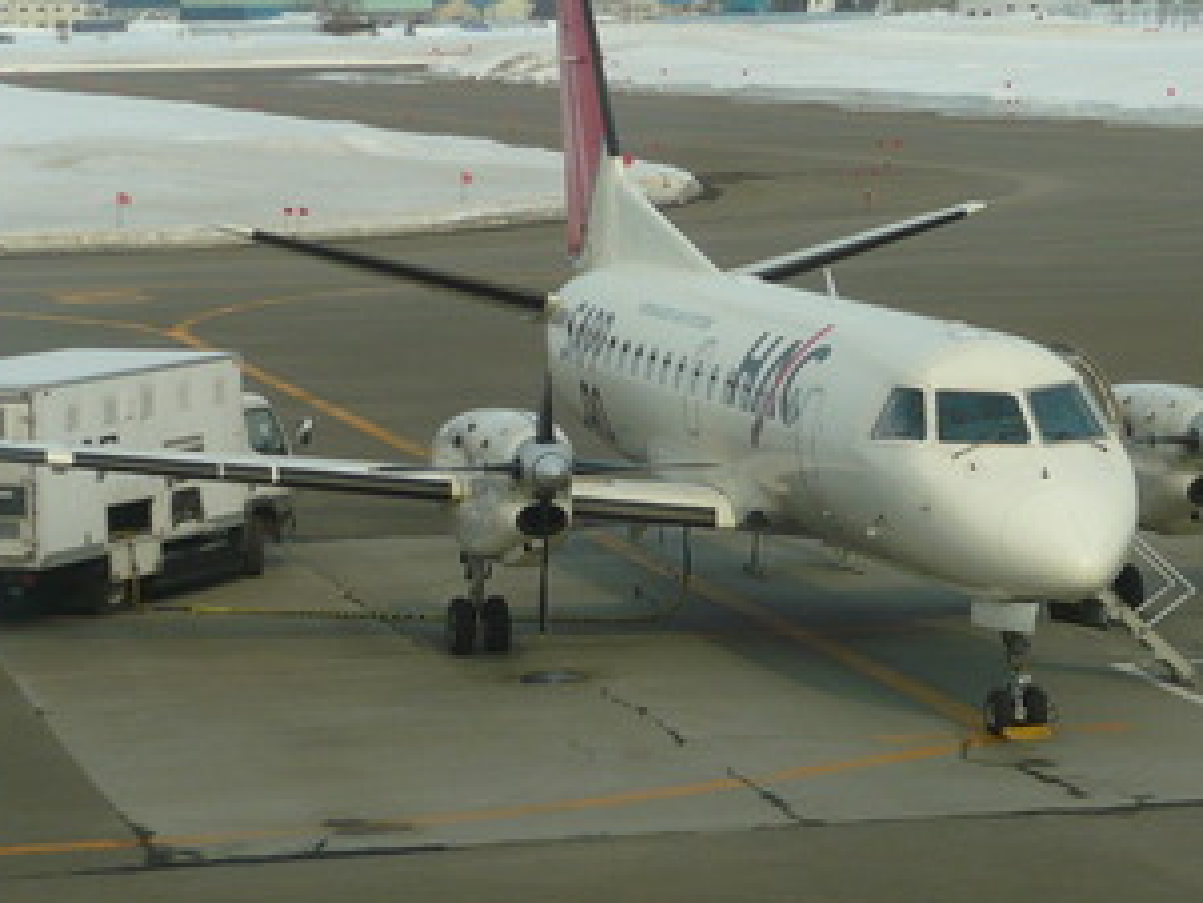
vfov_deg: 10.8
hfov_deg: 14.3
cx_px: 783
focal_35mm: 138
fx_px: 4798
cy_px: 438
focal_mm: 10.2
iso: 100
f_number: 3.7
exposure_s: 1/1000
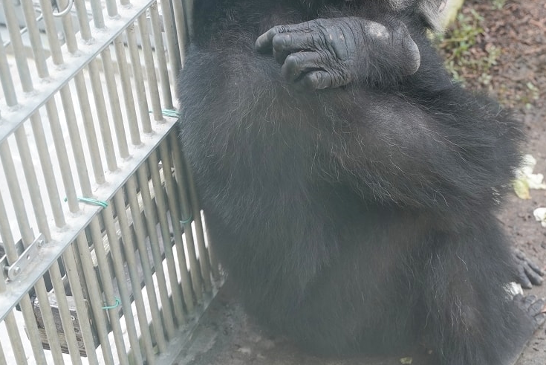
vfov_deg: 18.2
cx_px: 383
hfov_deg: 26.7
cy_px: 128
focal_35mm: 75
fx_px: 1138
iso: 800
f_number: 4
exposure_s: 1/160
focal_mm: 46
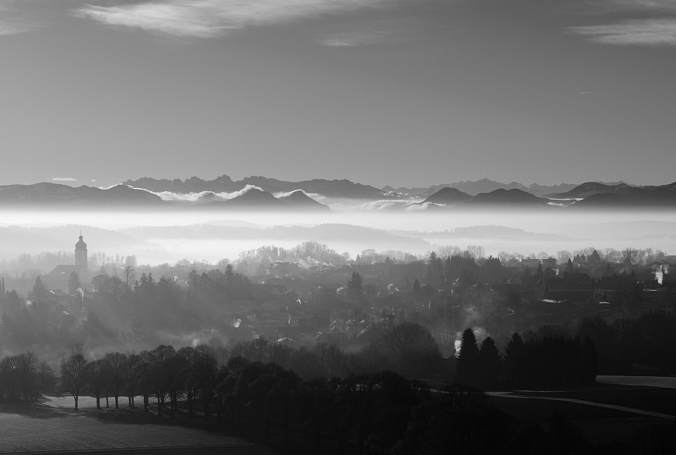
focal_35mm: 75
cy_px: 228
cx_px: 338
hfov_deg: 26.9
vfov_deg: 18.3
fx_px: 1413
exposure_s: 1/285
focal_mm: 50
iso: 100
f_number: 8
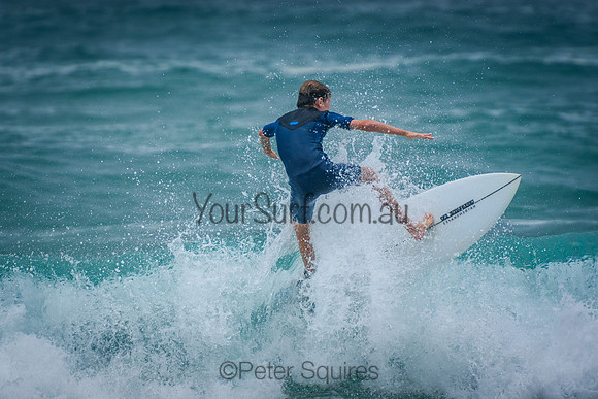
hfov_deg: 3.4
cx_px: 299
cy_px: 200
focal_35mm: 600
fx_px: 9969
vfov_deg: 2.3
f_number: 5.6
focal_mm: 400
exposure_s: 1/2000
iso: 360
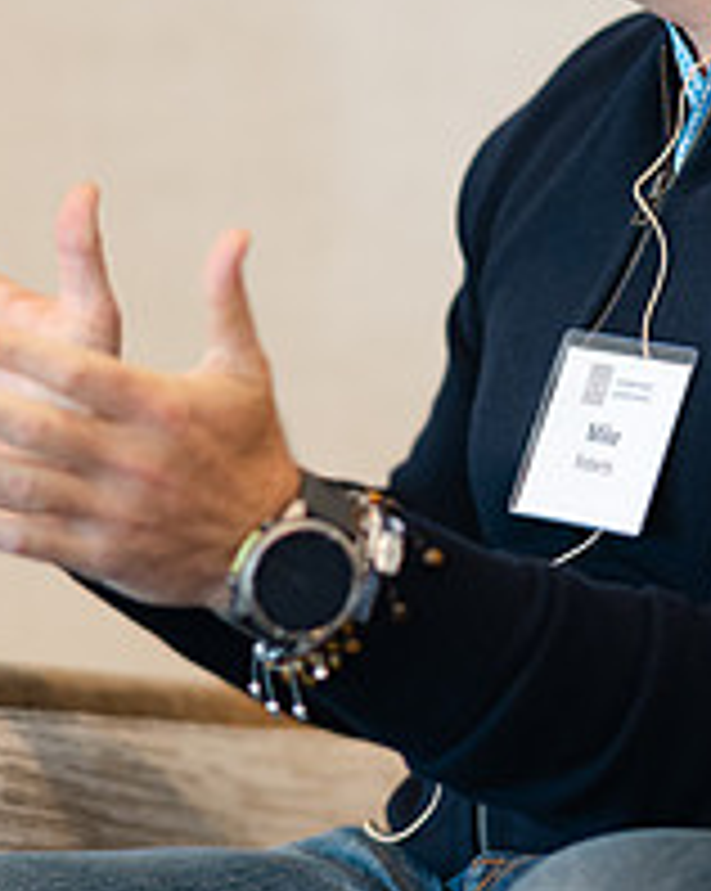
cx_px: 432
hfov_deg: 4.6
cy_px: 306
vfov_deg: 5.8
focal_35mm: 335
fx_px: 8825
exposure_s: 1/125
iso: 500
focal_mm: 105
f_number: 1.8
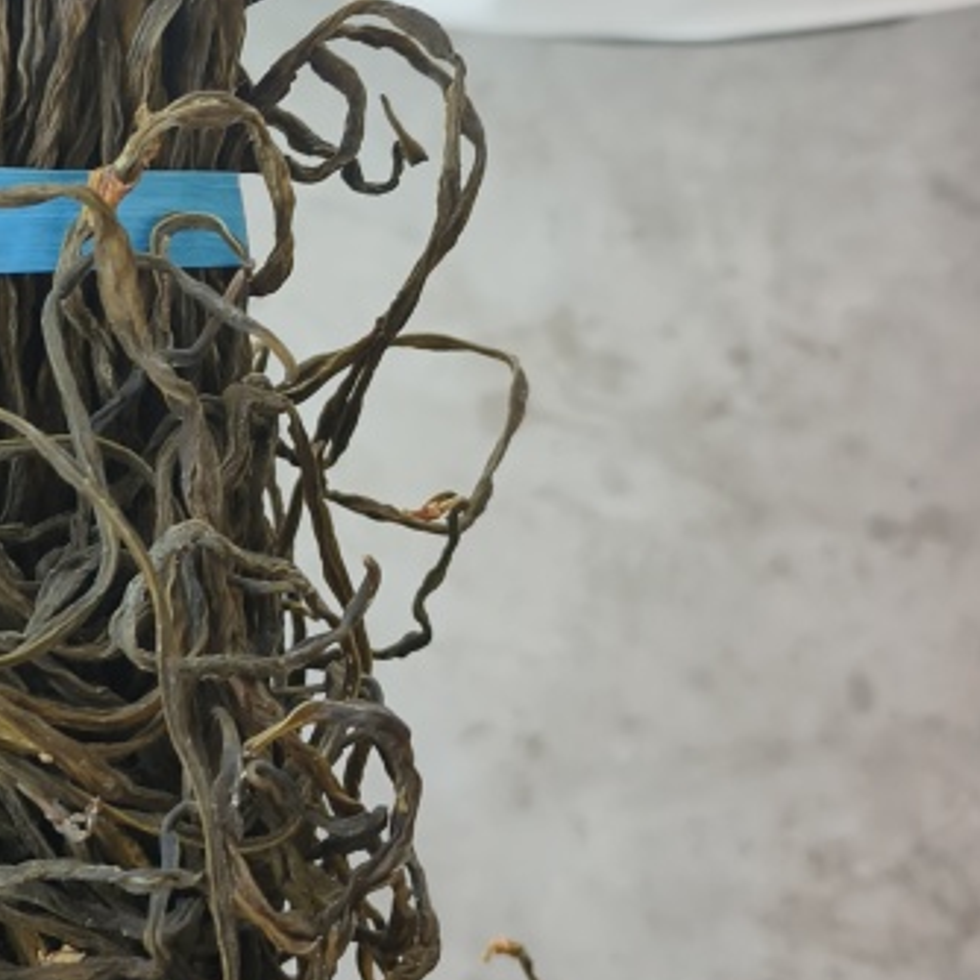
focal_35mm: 65
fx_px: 2082
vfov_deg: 26.1
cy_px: 242
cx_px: -111
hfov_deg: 24.6
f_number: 1.75
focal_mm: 5.5
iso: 81
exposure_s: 1/100
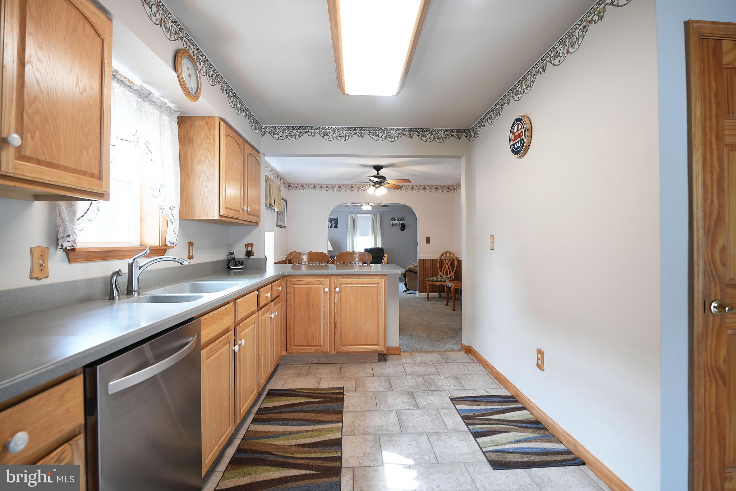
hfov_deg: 96.7
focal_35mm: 16
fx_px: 327
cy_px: 246
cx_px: 368
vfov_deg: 73.7
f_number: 5
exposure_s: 1/125
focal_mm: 16
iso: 2000
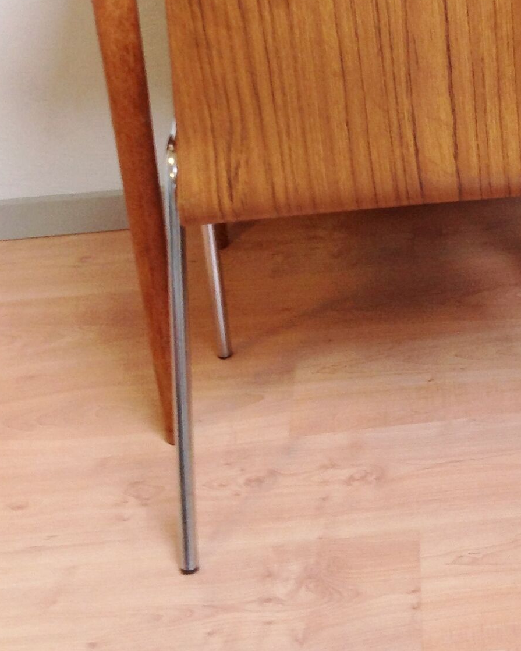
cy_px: 1
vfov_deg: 23.2
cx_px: 547
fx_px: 1523
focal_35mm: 79
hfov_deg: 18.8
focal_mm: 4.28
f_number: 2.4
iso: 80
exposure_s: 1/15
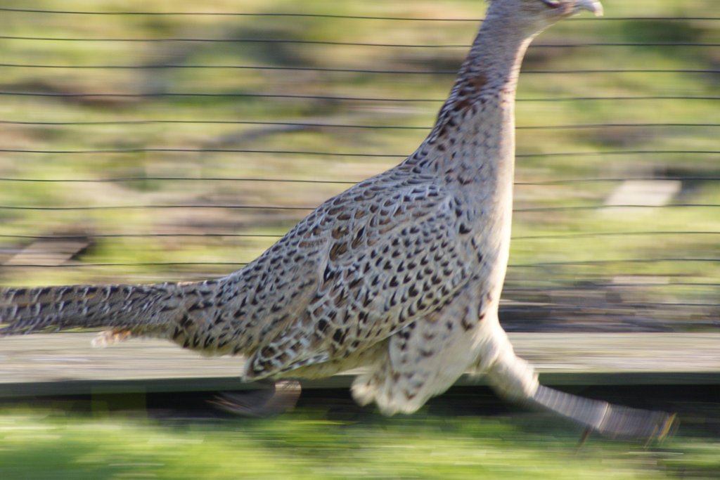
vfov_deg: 3.1
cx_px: 360
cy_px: 240
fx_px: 9001
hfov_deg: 4.6
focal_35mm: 450
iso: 640
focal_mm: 300
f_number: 9
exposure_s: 1/125
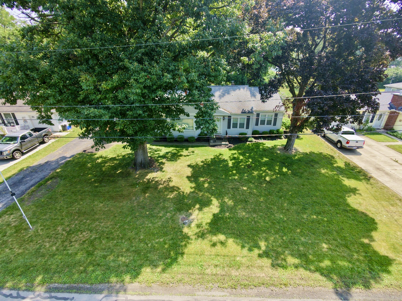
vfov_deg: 78.1
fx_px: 186
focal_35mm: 16
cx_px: 201
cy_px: 150
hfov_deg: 94.5
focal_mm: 3.05
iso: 100
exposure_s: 1/200
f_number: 2.2
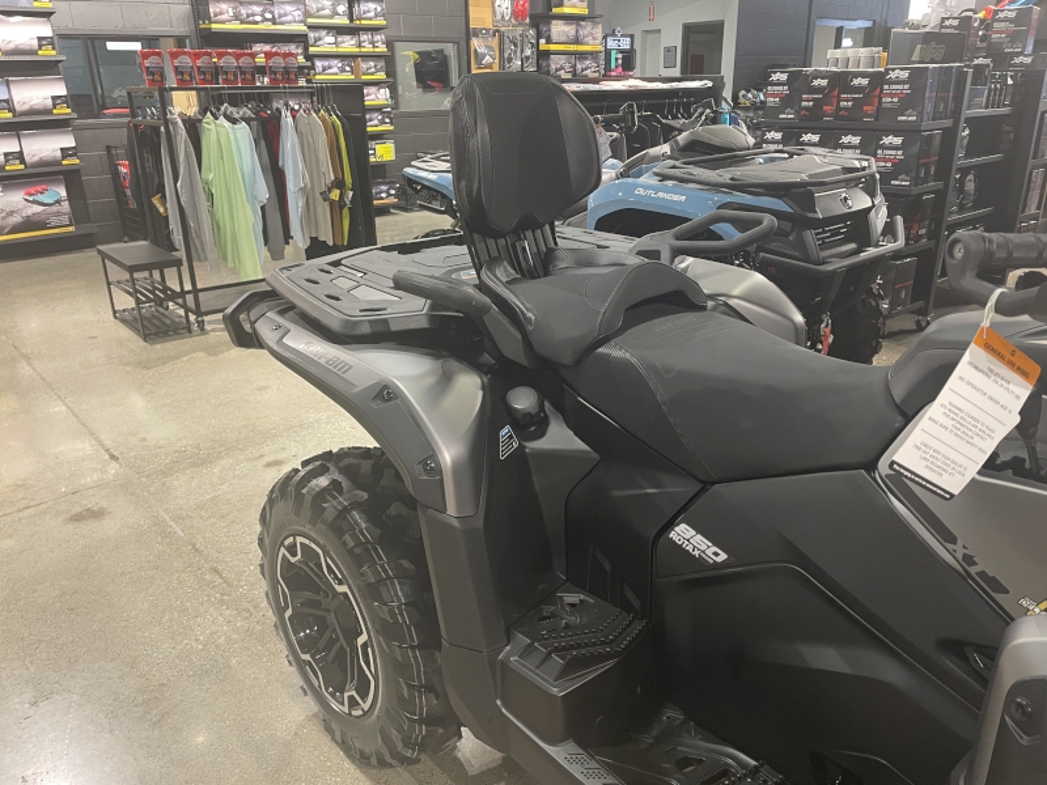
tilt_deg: -18.7
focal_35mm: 26
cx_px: 524
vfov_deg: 53.1
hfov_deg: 67.3
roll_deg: +1.0
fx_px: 786
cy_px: 392
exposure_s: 1/60
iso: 200
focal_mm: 4.2
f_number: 1.6
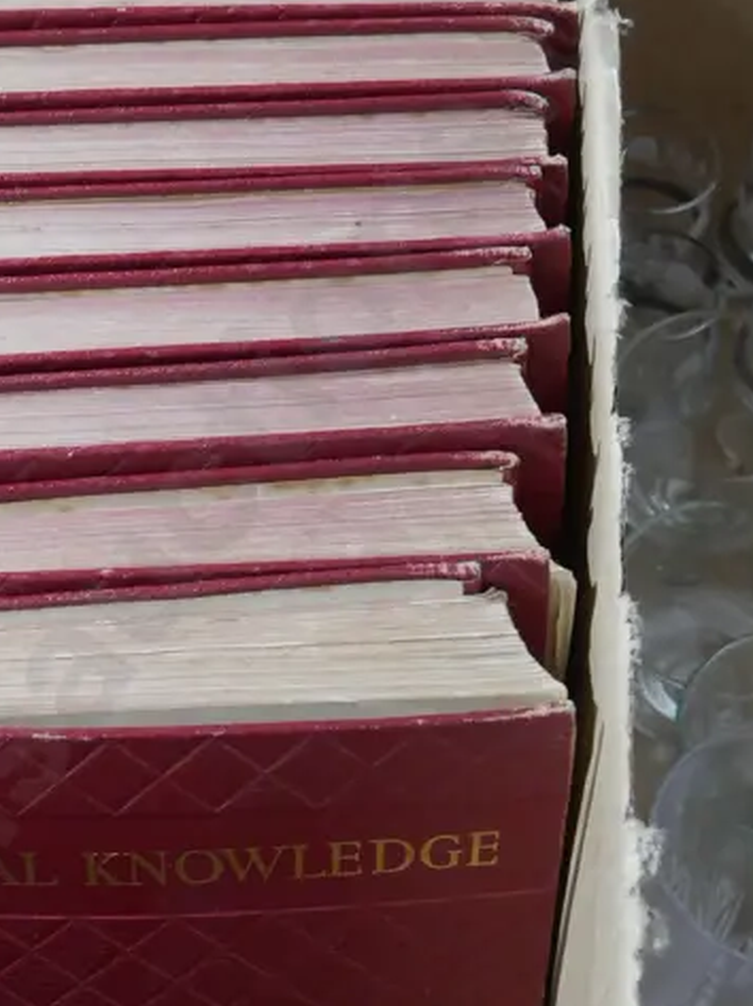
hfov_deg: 22.3
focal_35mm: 65
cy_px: 572
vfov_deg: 29.8
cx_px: 151
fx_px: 1888
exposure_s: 1/60
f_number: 3.6
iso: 1250
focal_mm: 15
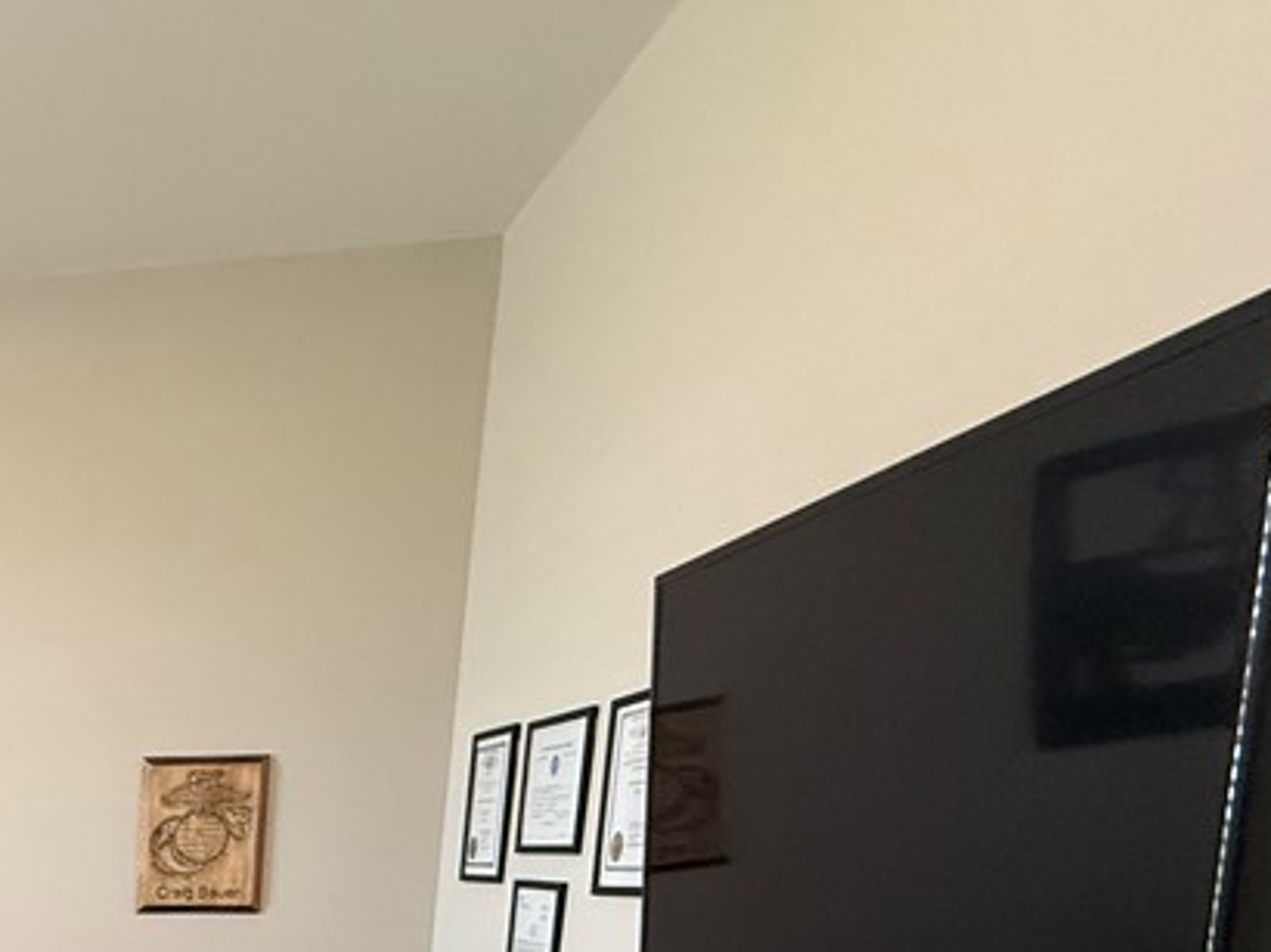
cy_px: 1141
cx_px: -186
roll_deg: +0.1
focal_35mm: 35
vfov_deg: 33.2
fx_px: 1284
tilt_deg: -11.9
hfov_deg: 40.4
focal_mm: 2.22
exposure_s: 1/60
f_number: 2.2
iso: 320
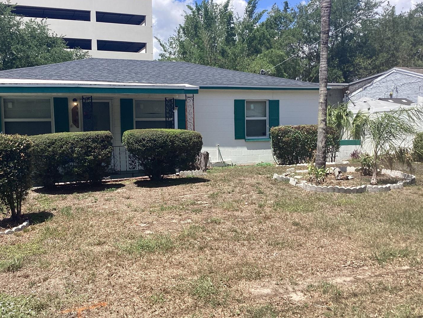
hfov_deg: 52.5
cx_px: 184
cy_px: 168
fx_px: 428
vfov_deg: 40.7
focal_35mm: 35
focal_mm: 3.3
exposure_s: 1/1131
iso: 25
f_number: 2.4
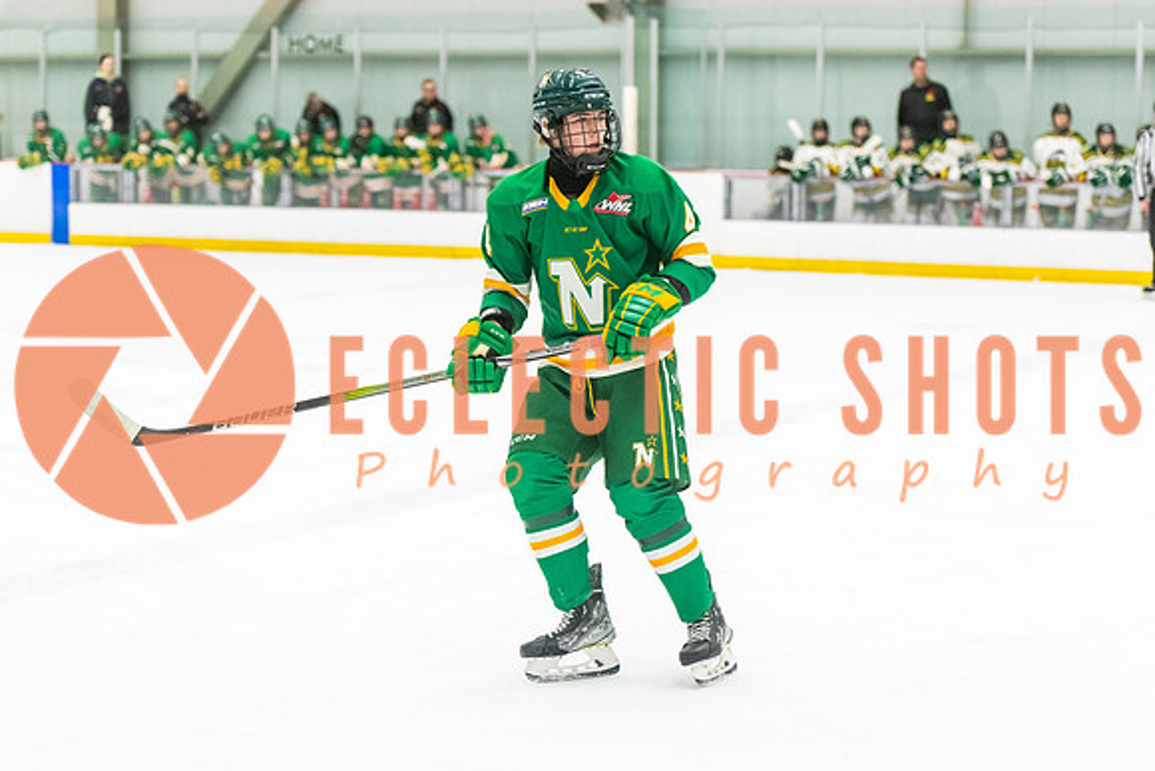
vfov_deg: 15.9
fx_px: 2768
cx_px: 607
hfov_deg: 23.6
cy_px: 405
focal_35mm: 86
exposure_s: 1/800
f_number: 2.8
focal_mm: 82
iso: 3200
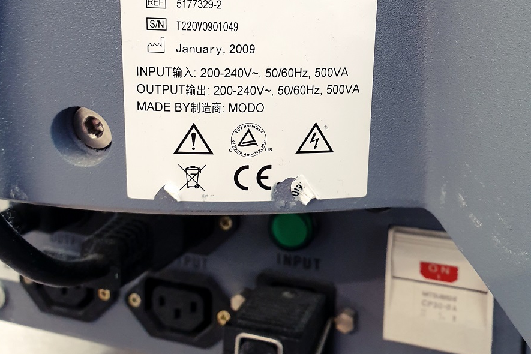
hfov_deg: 51.9
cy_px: 49
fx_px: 546
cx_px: 261
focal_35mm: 37
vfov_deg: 34.3
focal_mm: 4.3
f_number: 2.4
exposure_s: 1/25
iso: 320
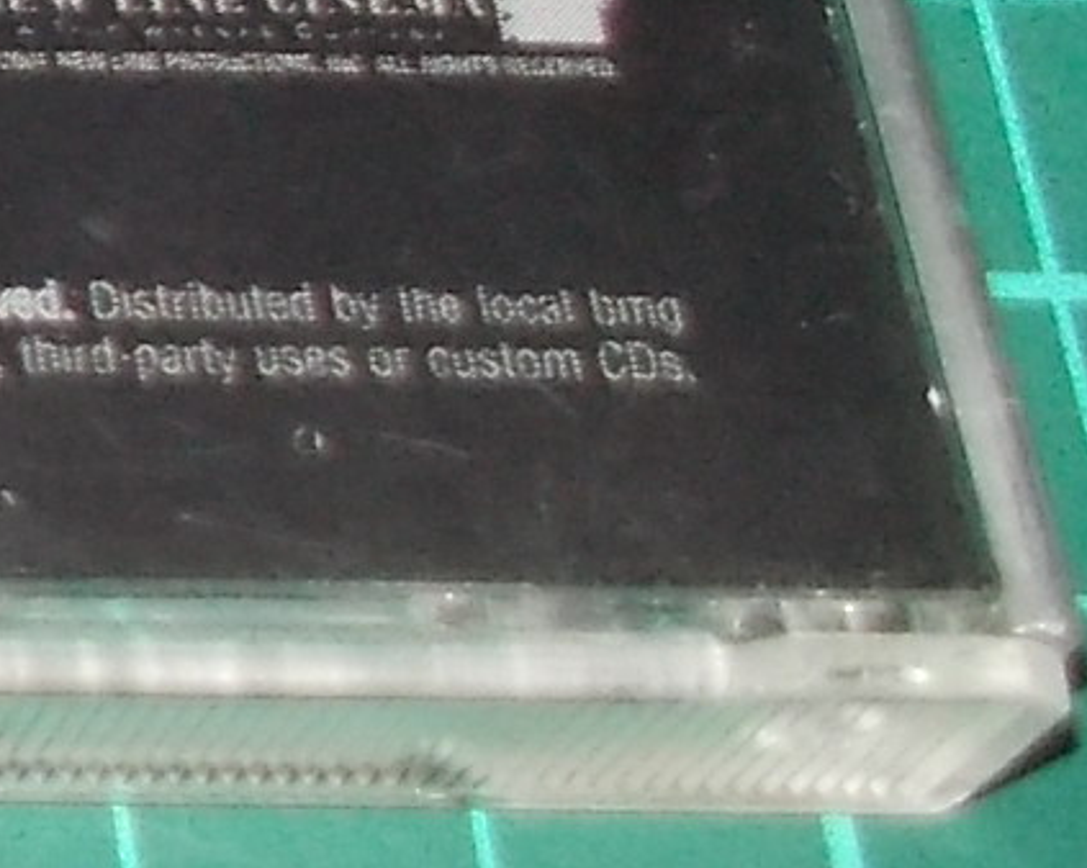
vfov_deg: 9.9
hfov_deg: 10.8
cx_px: -1521
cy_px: -352
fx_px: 4888
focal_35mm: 152
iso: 200
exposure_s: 1/30
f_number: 3.3
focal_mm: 4.1
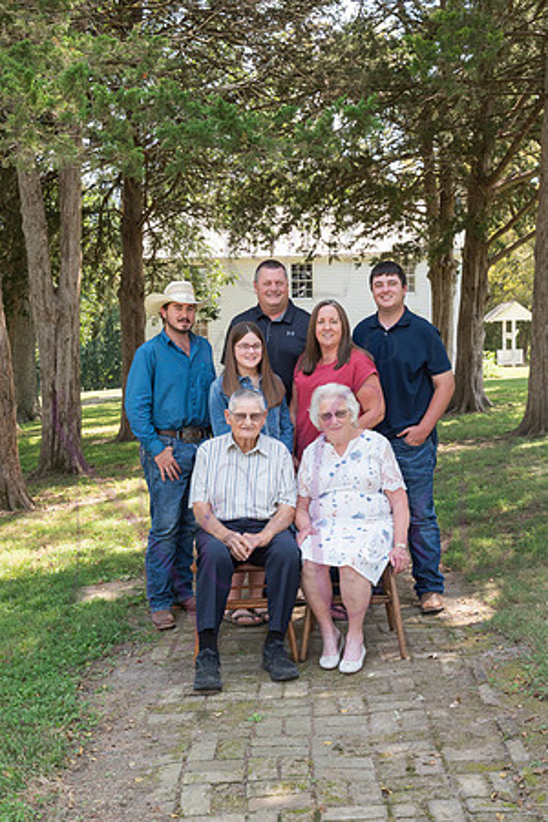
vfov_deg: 44.5
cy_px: 411
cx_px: 274
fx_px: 1005
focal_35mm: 44
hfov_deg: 30.5
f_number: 10
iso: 500
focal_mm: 44
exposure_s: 1/125
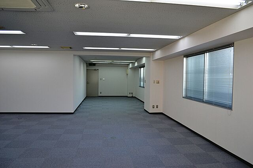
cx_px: 126
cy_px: 84
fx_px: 190
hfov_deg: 67.4
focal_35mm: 27
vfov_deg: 47.9
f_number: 5.6
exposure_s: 1/125
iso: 320
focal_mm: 18
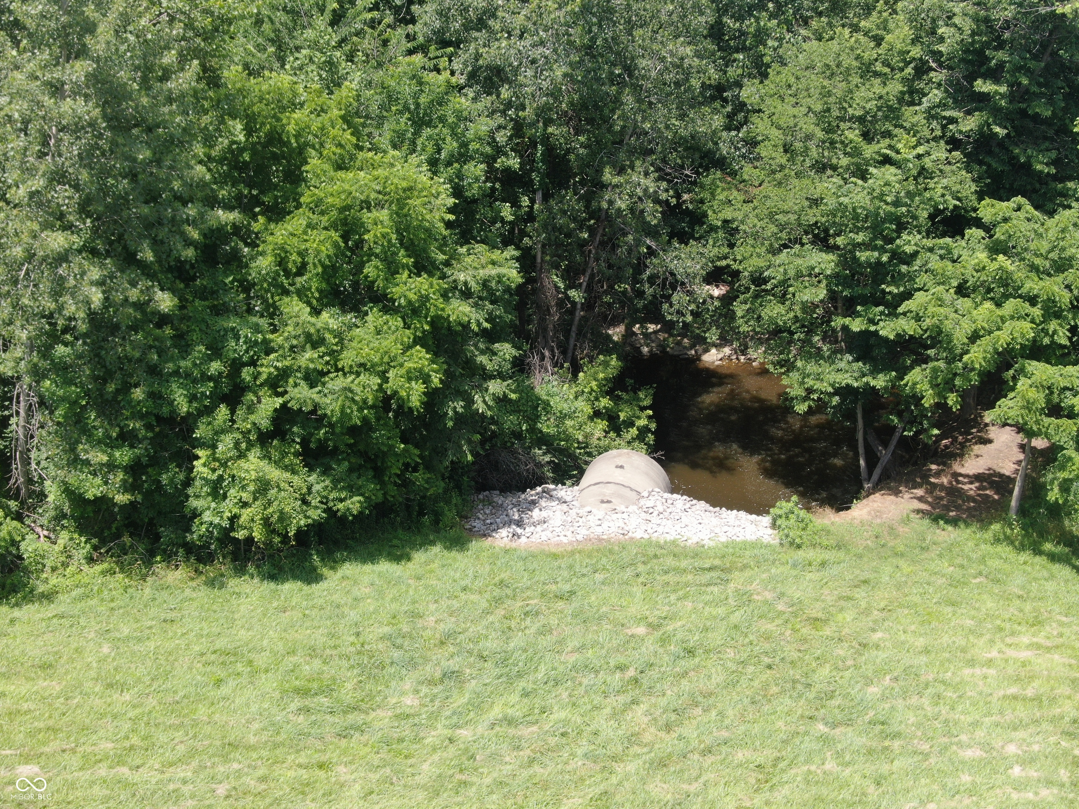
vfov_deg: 30.3
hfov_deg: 39.7
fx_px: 1496
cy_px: 404
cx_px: 540
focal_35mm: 48
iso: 100
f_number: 3.8
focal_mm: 8.6
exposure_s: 1/240
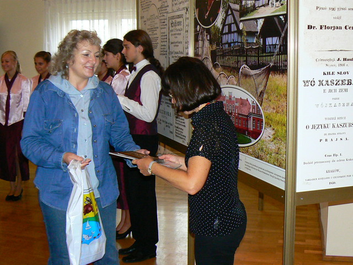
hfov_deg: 39.7
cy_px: 132
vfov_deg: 30.3
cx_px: 176
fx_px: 489
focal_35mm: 48
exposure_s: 1/60
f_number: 2.8
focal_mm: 6
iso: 200
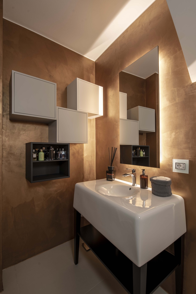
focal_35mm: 15
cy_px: 147
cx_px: 98
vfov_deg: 100.4
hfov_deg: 77.4
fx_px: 122
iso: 200
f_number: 8
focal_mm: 15
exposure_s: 1/10
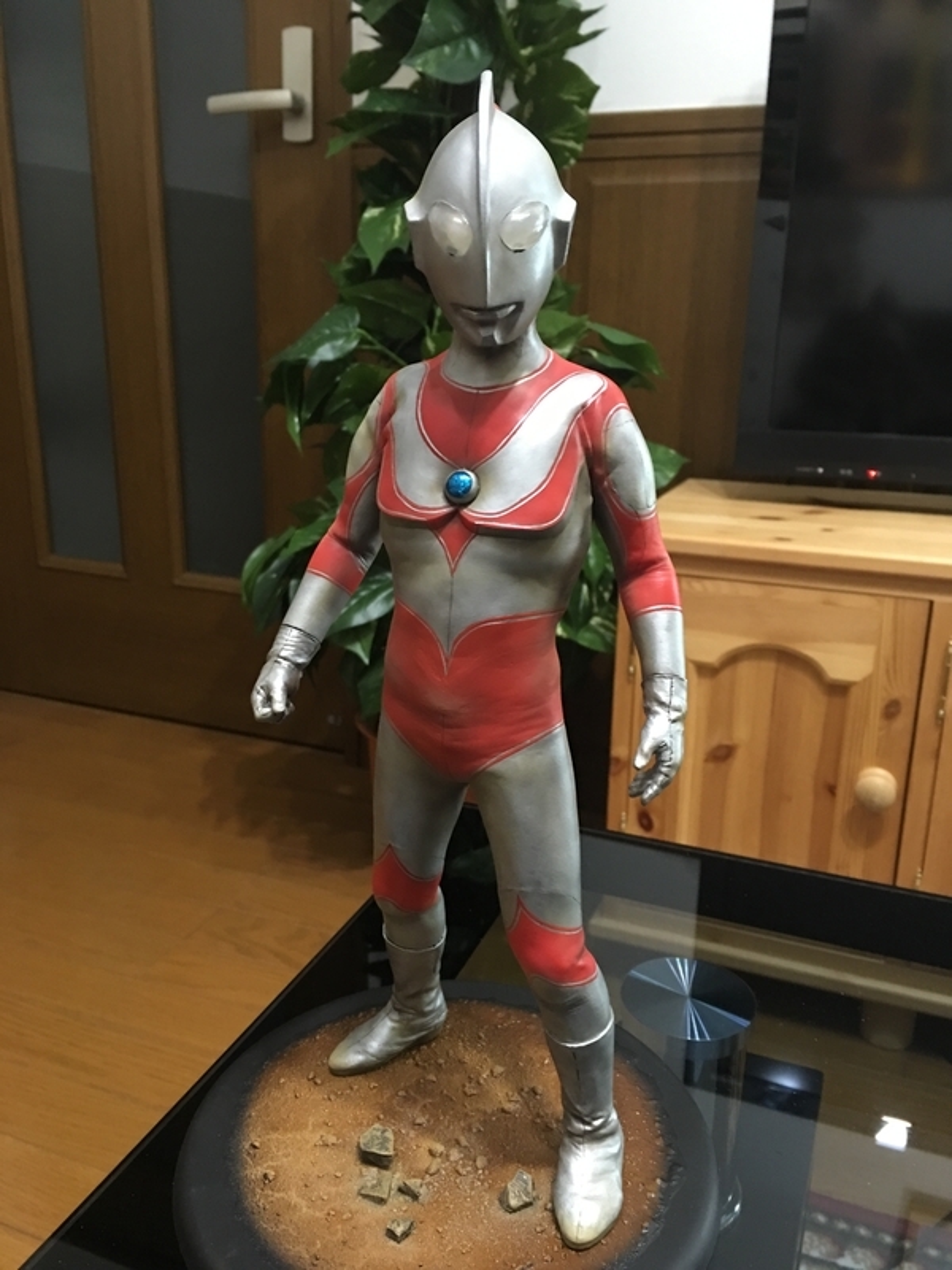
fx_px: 1063
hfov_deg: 48.2
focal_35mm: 29
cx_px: 476
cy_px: 635
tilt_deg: -15.2
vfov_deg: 61.7
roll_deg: +0.5
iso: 64
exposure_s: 1/4
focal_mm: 4.15
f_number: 2.2
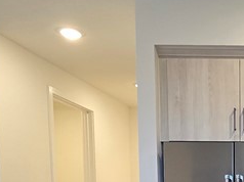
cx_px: 299
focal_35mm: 56
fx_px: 394
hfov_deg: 29.2
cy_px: 251
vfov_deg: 22.6
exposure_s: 1/60
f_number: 2.2
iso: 125
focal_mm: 2.2
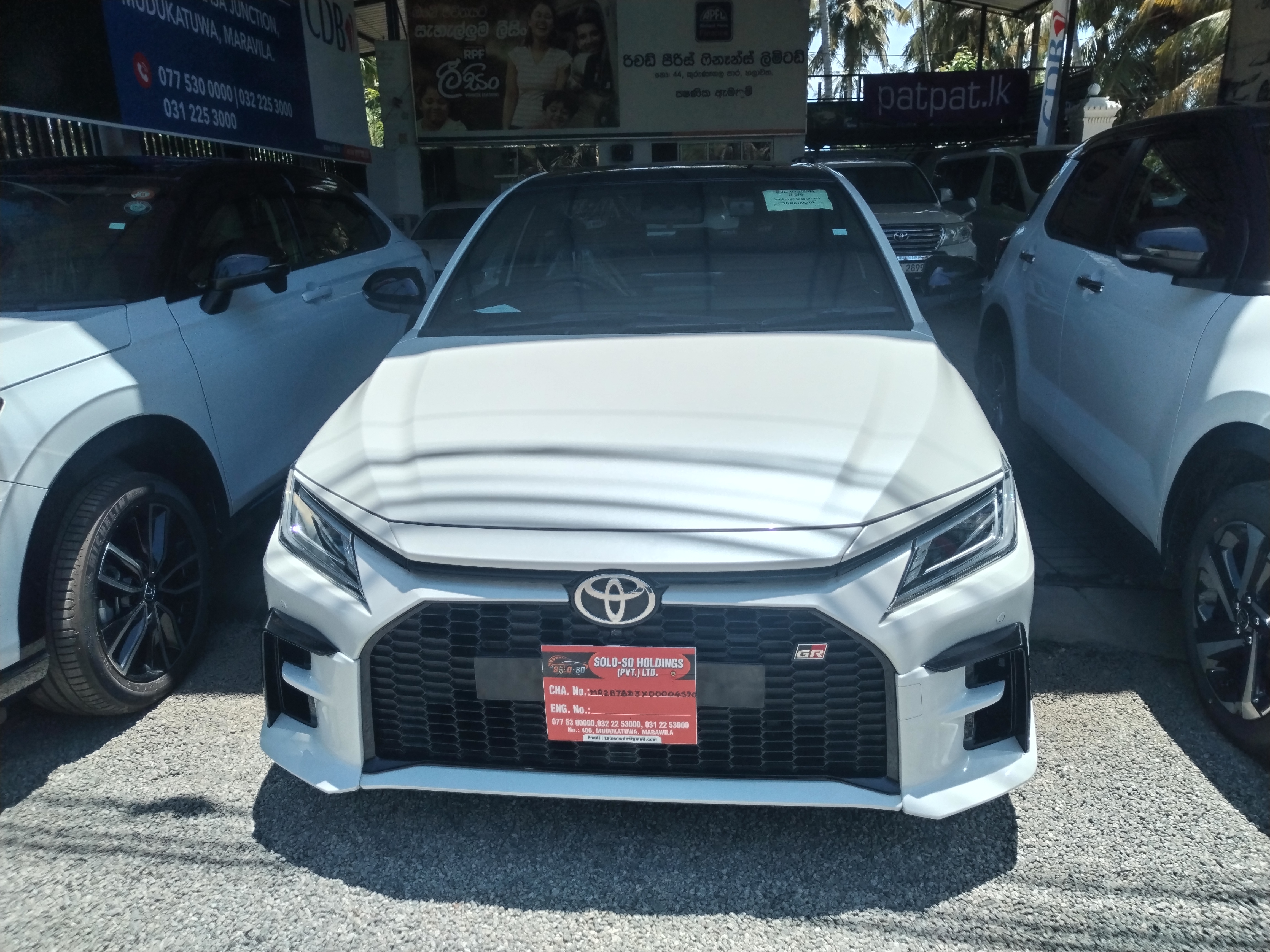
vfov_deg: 53.1
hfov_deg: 67.3
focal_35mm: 26
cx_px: 635
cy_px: 476
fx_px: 954
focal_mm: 4.75
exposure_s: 1/2266
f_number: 1.8
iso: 100
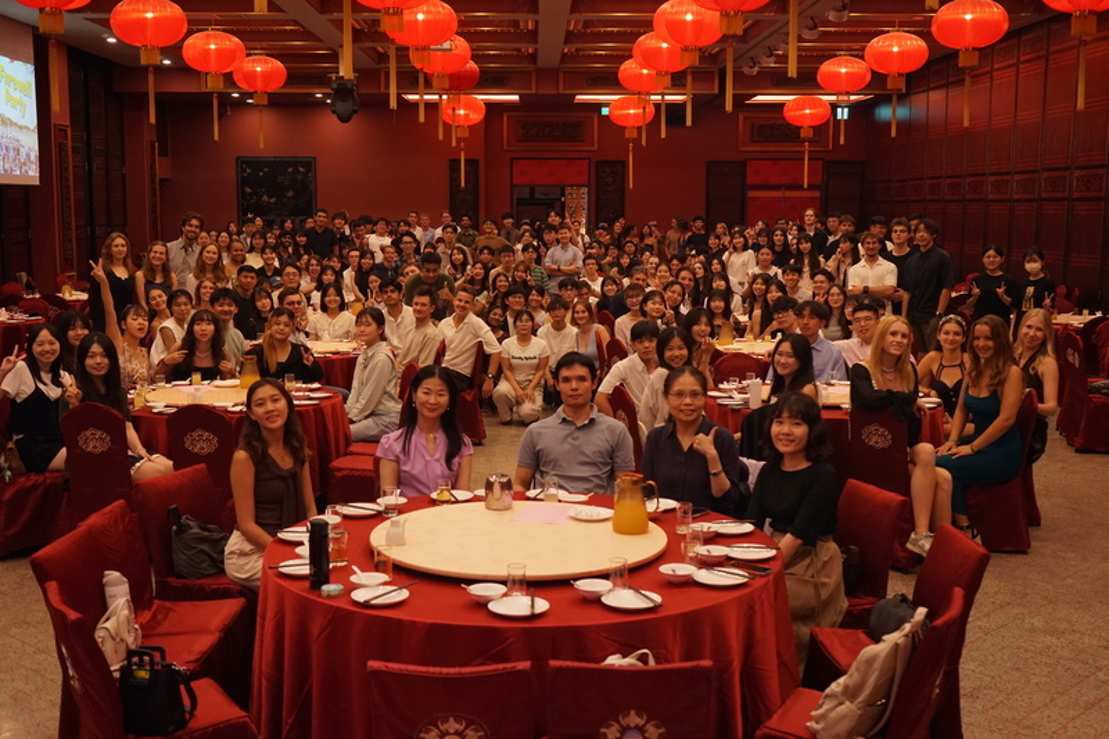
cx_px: 554
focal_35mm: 42
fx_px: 1293
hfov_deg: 46.4
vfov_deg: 31.9
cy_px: 370
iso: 1250
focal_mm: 42
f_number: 5.6
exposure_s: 1/80
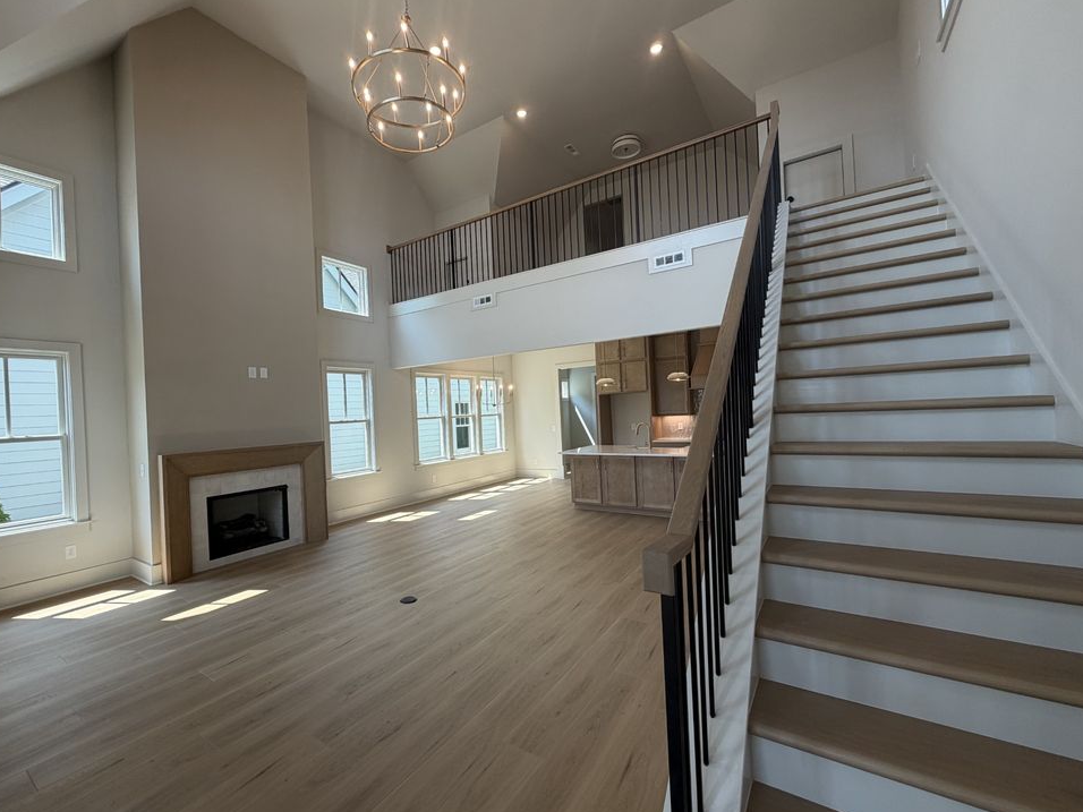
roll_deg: +3.8
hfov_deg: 98.1
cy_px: 410
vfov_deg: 81.7
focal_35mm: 15
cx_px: 510
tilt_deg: +1.0
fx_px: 469
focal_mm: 2.22
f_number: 2.2
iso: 64
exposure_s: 1/120
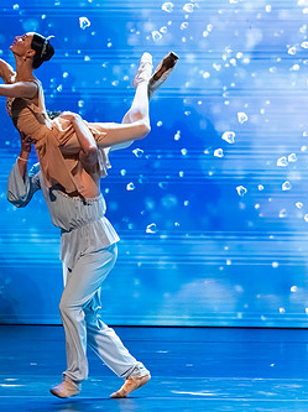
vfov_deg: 3.4
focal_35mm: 577
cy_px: 176
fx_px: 6858
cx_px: 97
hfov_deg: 2.6
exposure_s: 1/400
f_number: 5.6
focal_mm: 300
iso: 6400
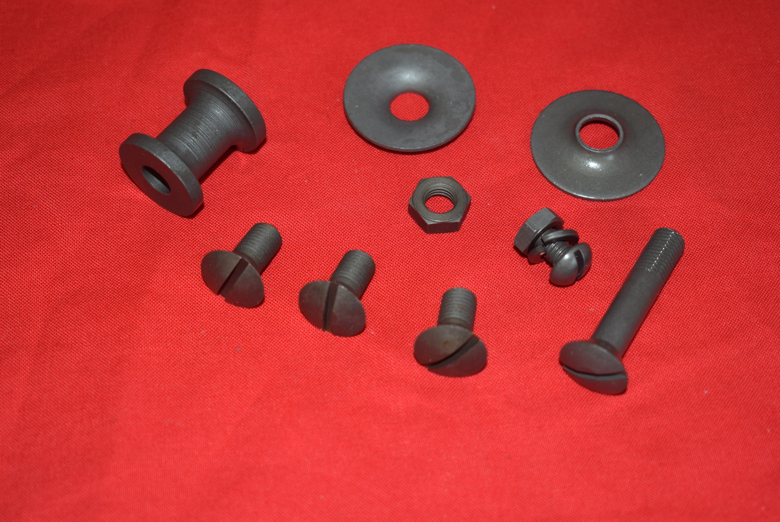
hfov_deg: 28.1
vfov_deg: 19.0
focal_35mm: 72
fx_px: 1561
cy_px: 261
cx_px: 390
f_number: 5.3
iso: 320
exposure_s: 1/40
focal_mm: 48
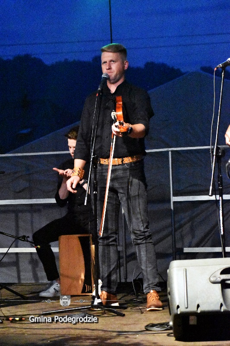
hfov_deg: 10.7
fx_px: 1222
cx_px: 115
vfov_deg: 16.1
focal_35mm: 128
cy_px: 173
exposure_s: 1/160
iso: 25600
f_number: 6.3
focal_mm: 85
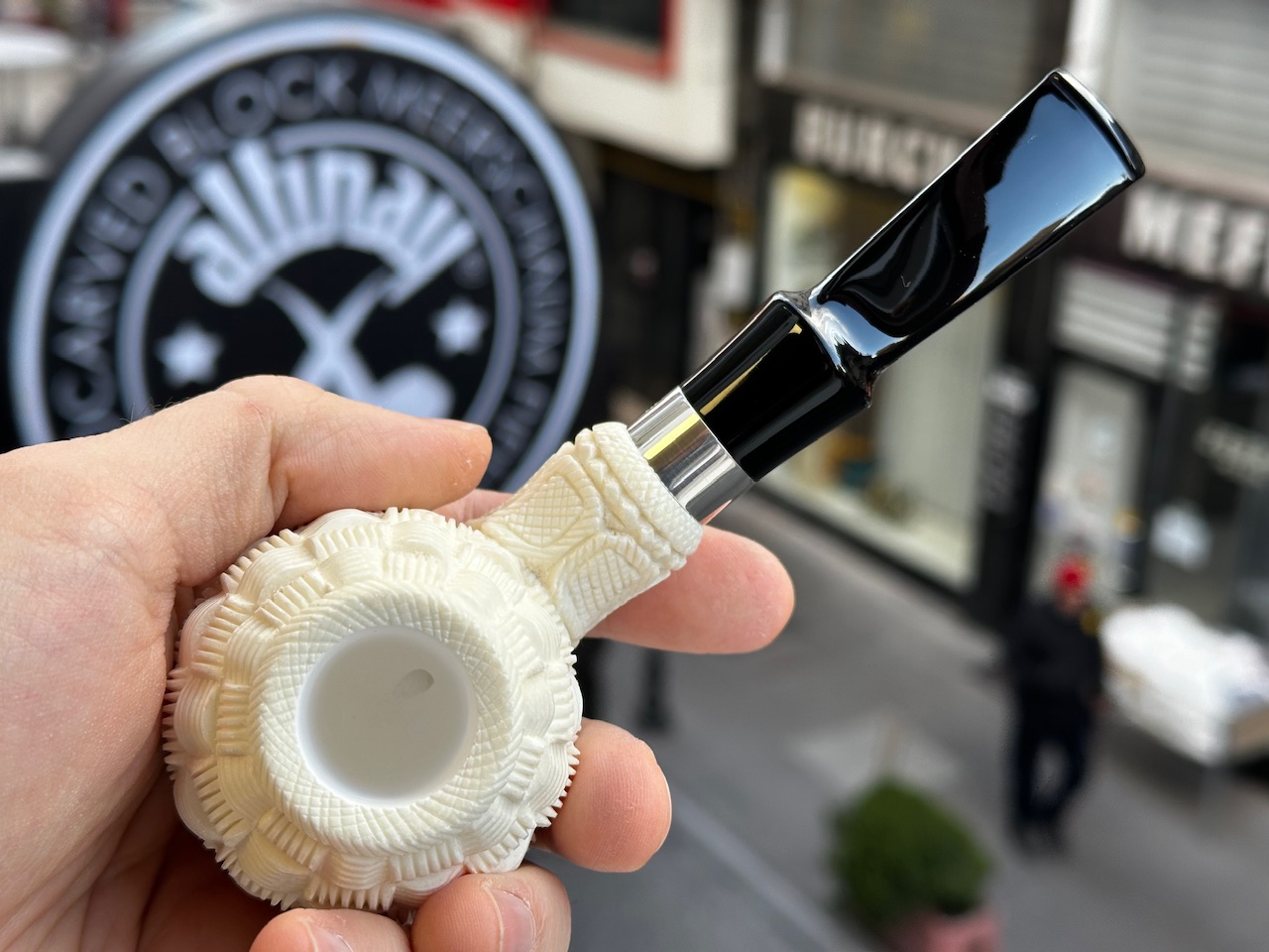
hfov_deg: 39.7
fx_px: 1760
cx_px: 634
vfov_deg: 30.3
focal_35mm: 48
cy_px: 476
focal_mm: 6.86
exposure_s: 1/153
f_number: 1.78
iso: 50
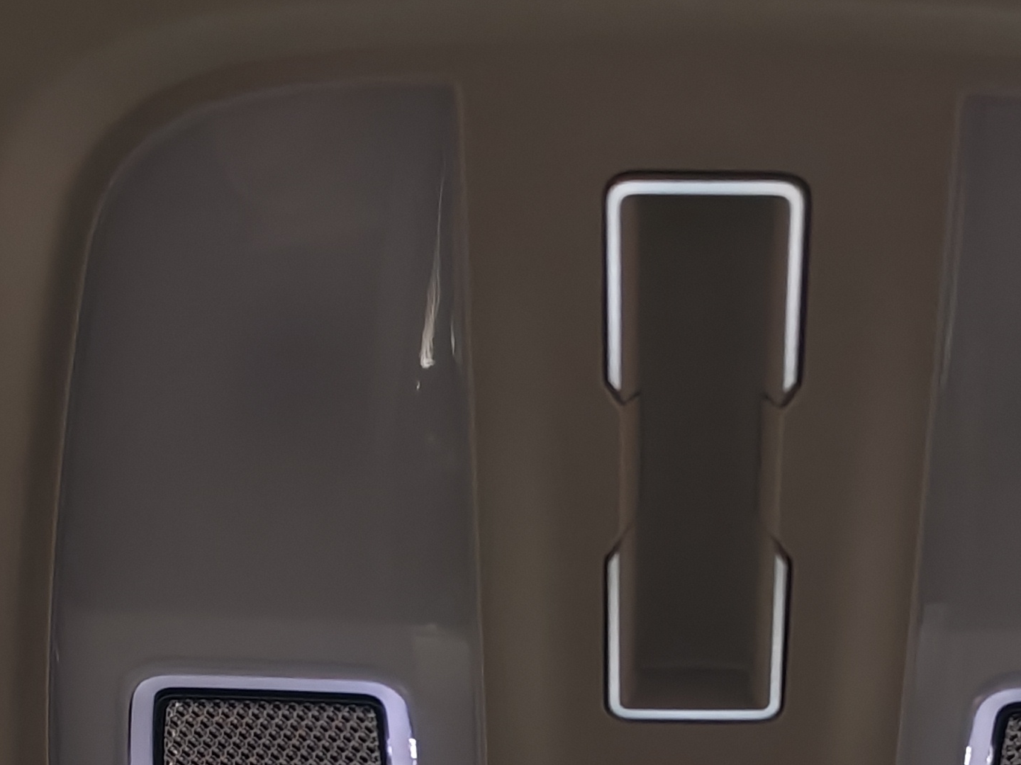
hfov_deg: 21.4
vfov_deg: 15.6
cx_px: 722
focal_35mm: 91
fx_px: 2684
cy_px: 926
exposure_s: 1/100
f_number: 1.9
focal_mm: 6.12
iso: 320
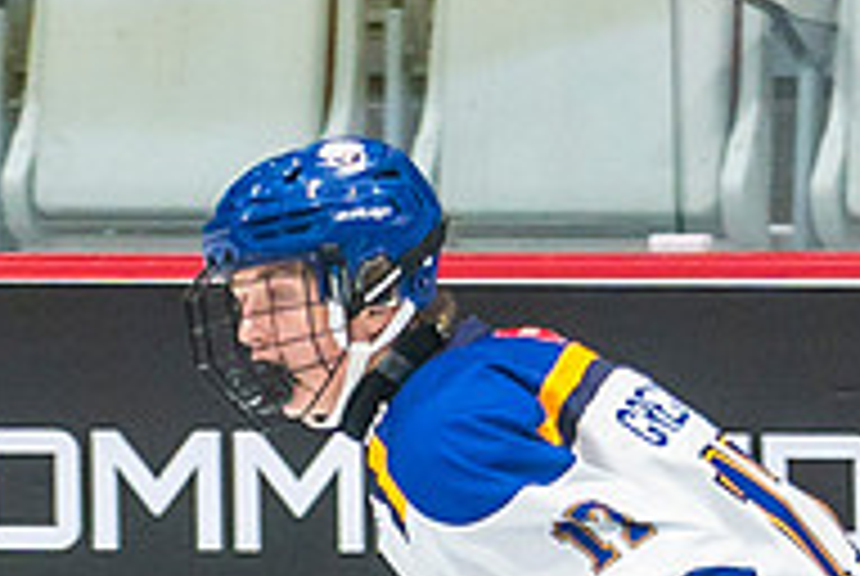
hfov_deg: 1.8
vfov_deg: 1.2
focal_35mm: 1121
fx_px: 26821
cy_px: 836
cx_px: 964
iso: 640
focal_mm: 135
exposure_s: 1/640
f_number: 3.2
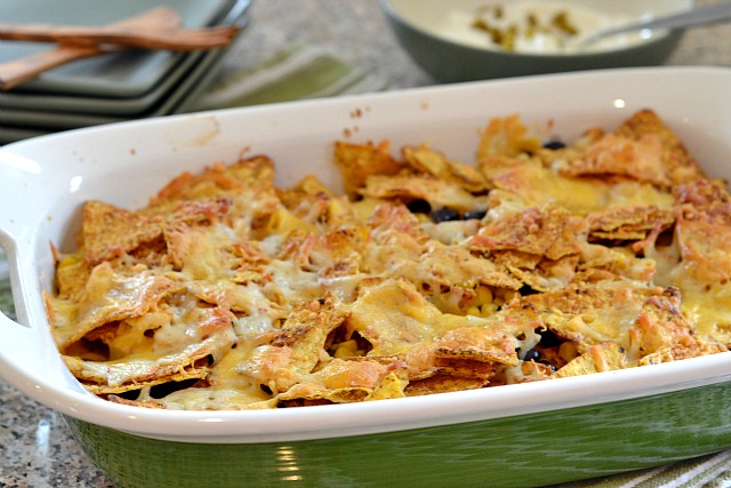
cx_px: 366
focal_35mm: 75
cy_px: 244
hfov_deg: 27.0
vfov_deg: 18.2
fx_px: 1523
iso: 200
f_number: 4.5
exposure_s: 1/15
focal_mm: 50
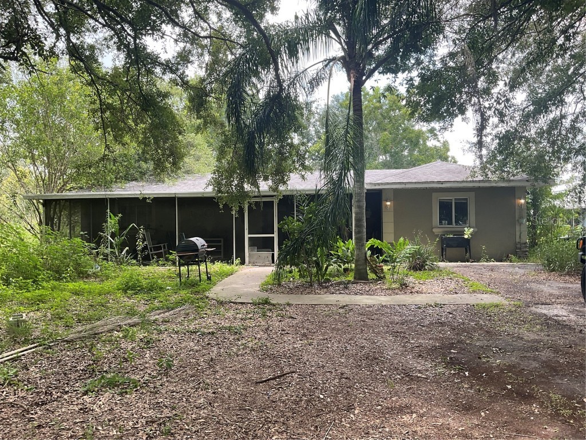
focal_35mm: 29
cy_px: 220
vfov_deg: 48.2
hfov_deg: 61.7
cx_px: 293
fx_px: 491
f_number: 1.8
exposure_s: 1/120
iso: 16
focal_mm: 3
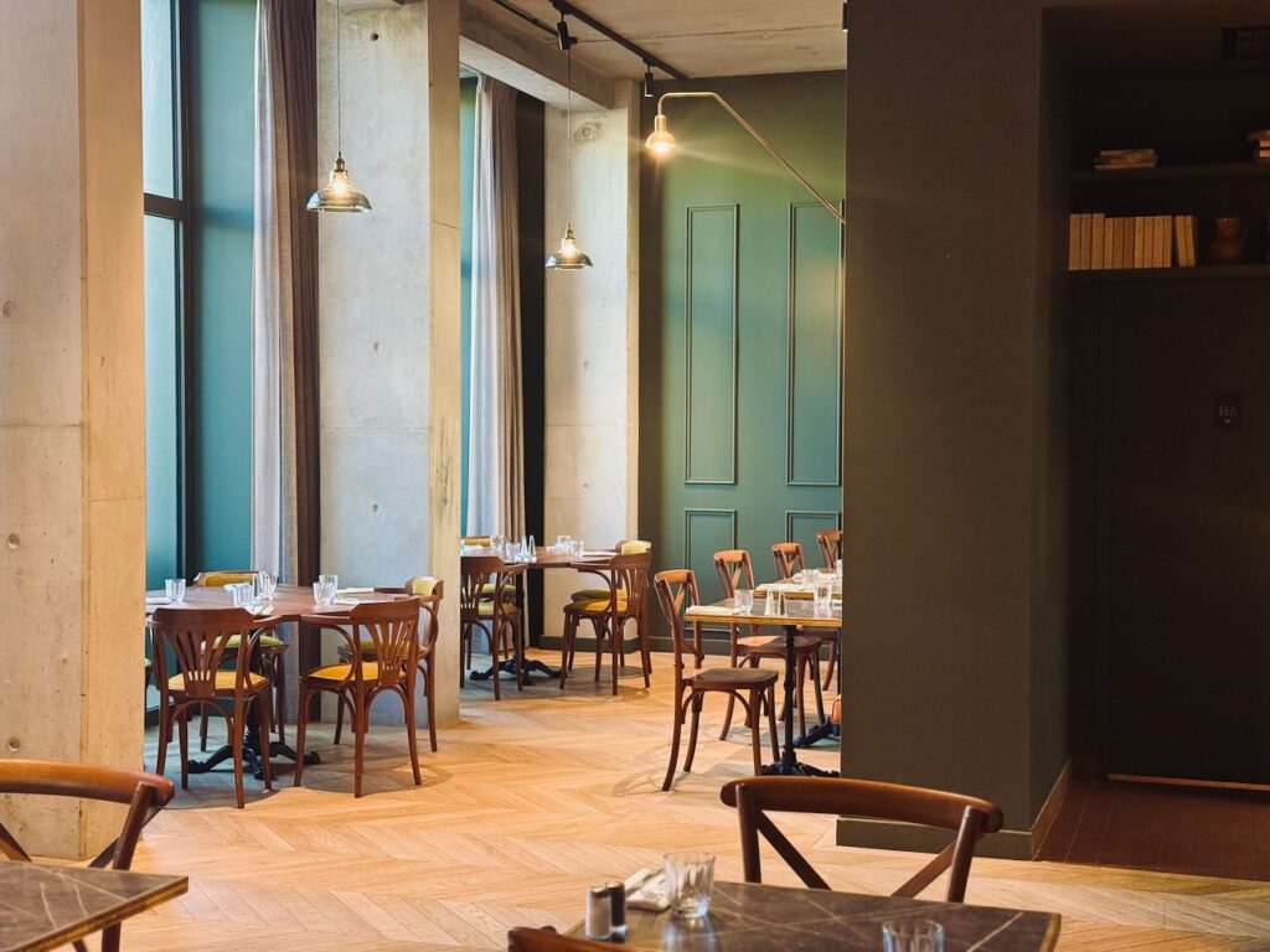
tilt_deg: -1.3
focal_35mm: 48
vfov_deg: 30.3
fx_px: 1761
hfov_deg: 39.7
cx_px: 635
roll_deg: -0.5
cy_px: 476
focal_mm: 6.76
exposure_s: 1/100
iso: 200
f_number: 1.78
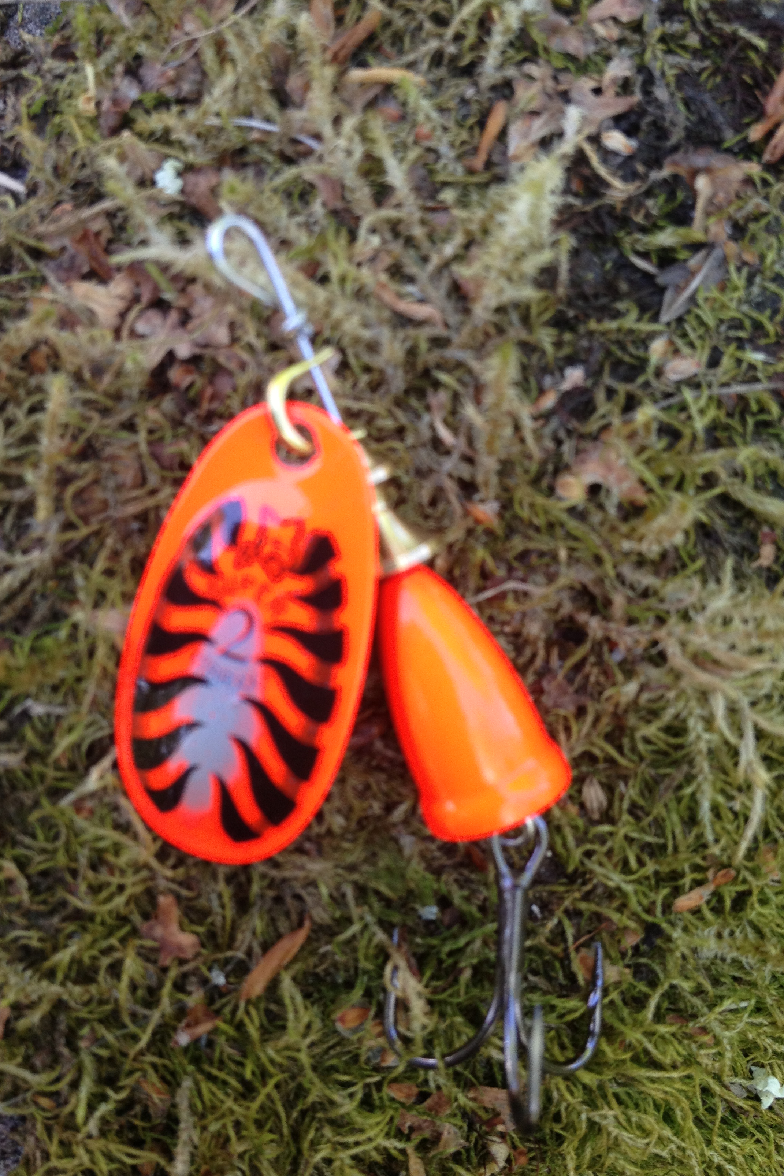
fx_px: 1208
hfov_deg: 35.9
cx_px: 375
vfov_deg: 51.9
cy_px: 582
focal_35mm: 37
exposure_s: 1/120
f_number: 2.4
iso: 64
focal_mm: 4.28
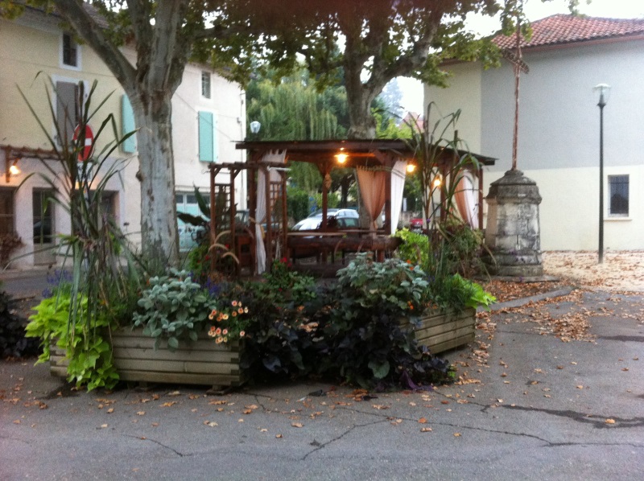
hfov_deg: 52.7
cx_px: 322
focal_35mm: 35
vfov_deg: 40.6
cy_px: 240
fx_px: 650
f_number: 2.8
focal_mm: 3.85
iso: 320
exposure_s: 1/15
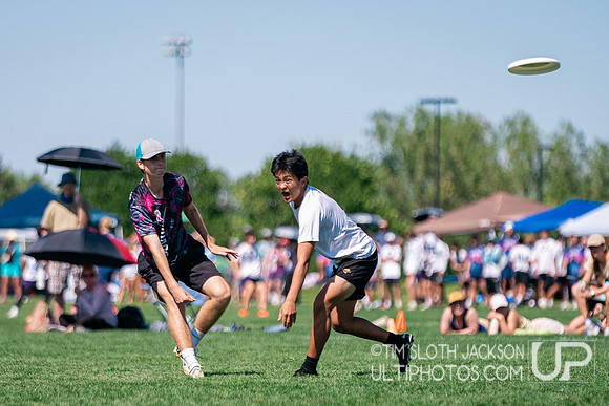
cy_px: 240
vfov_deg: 3.7
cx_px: 236
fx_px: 6370
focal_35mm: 377
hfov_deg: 5.5
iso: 640
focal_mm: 200
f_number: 2.8
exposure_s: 1/12800
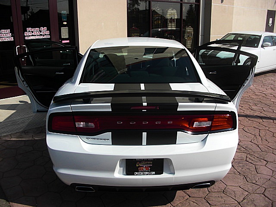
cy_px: 104
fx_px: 287
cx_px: 138
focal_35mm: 36
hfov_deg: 51.4
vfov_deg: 39.7
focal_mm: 6.3
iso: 50
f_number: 7.9
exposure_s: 1/200
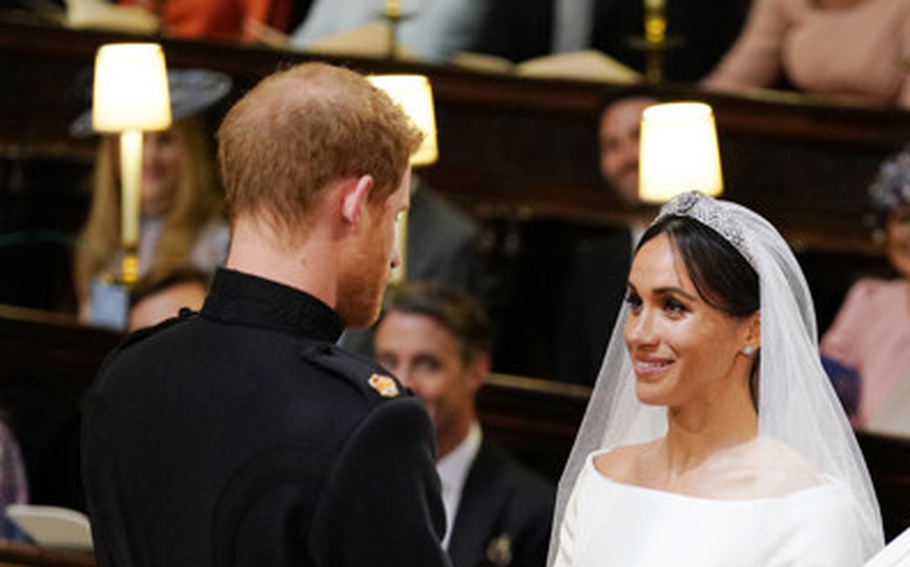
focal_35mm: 240
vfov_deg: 5.5
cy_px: 523
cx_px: 738
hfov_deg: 8.7
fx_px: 5949
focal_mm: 135
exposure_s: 1/500
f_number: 2.8
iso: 2500
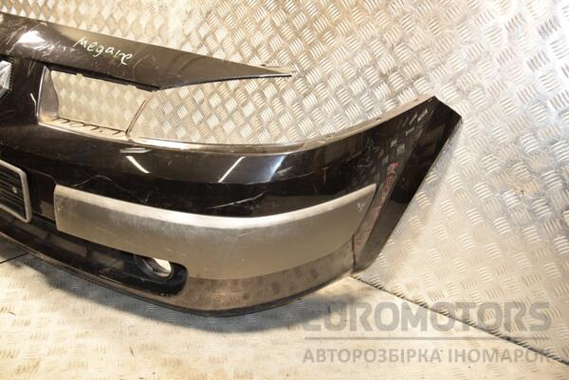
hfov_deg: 67.4
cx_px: 284
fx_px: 427
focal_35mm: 27
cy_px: 190
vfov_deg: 47.9
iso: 800
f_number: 5
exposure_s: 1/125
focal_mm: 18
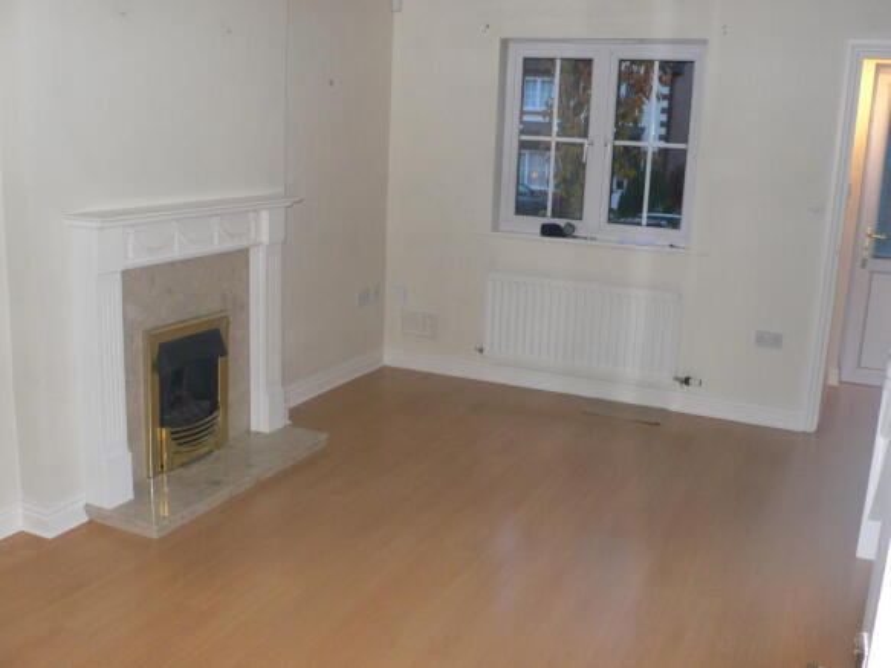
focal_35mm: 34
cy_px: 334
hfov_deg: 54.0
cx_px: 446
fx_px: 875
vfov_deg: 41.8
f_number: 2.8
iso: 200
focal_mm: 6.3
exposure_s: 1/30
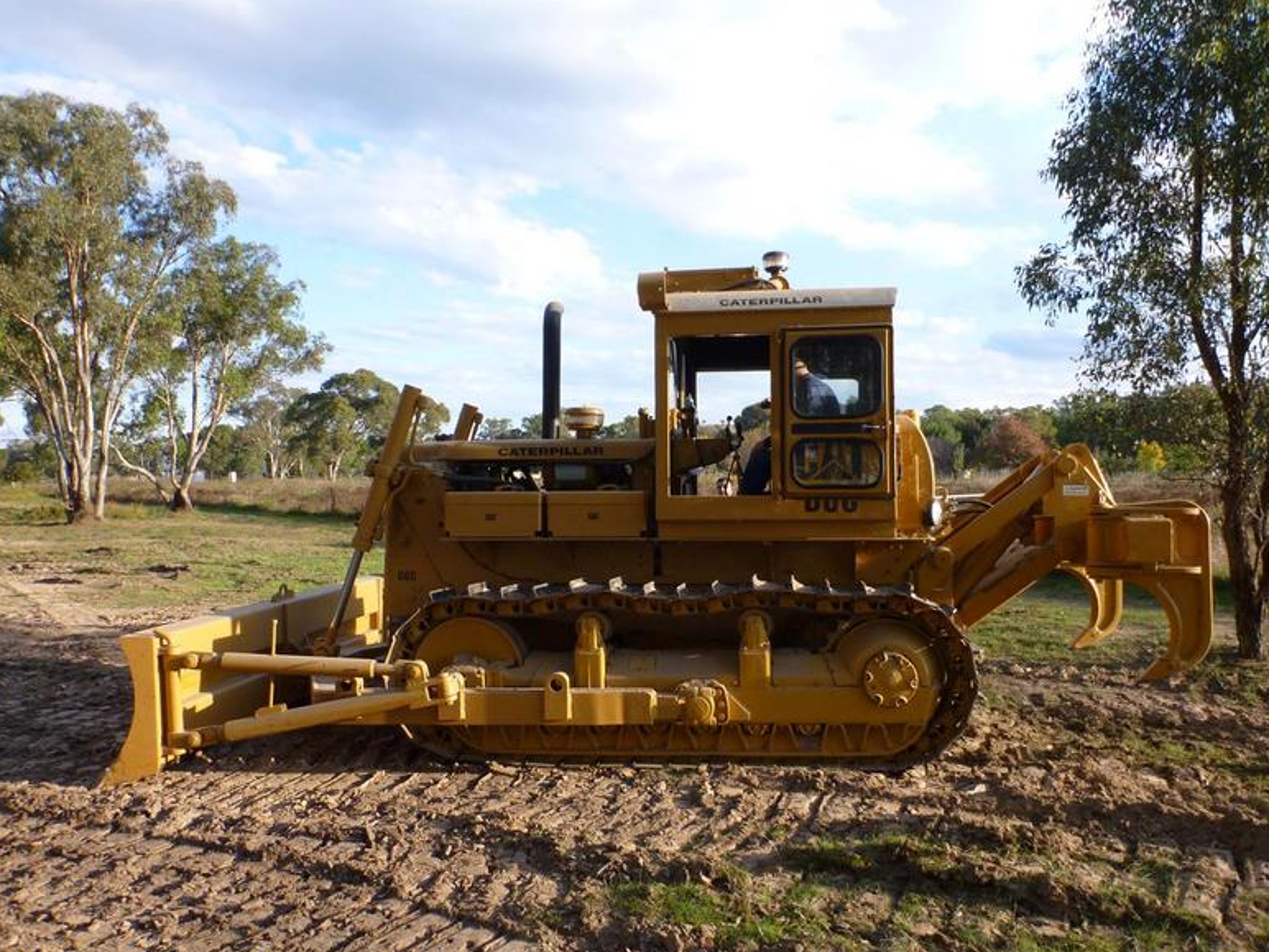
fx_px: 1063
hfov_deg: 61.7
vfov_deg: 48.2
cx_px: 643
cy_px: 469
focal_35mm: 29
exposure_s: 1/250
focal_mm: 4.9
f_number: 3.3
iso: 100
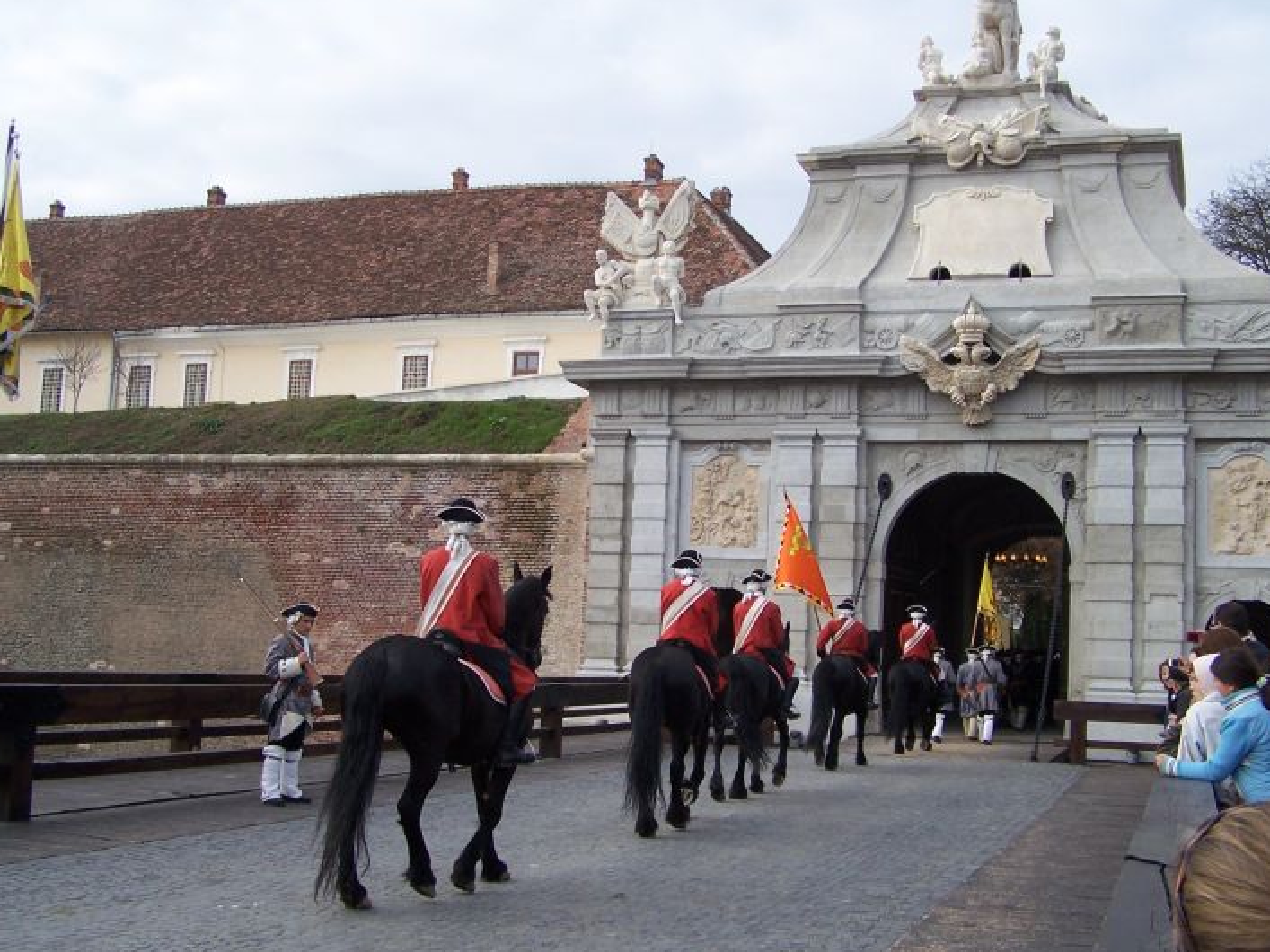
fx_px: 1577
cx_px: 632
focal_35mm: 43
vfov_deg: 33.6
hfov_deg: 43.9
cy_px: 440
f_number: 2.8
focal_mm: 6.3
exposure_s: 1/750
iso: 80
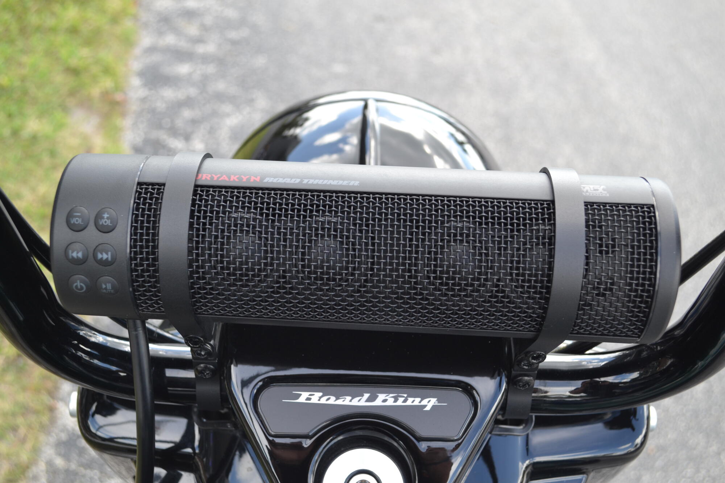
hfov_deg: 41.1
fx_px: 967
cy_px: 242
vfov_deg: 28.1
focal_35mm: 48
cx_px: 362
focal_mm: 32
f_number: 5.6
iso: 250
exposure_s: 1/125
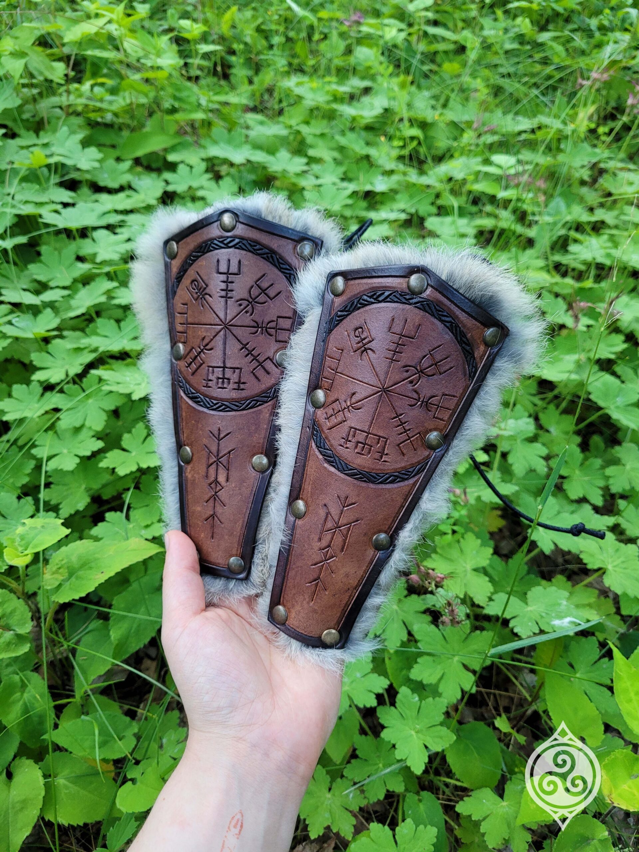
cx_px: 320
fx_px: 640
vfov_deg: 67.3
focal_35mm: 26
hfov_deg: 53.1
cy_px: 426
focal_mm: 5.4
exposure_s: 1/120
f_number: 1.8
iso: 200
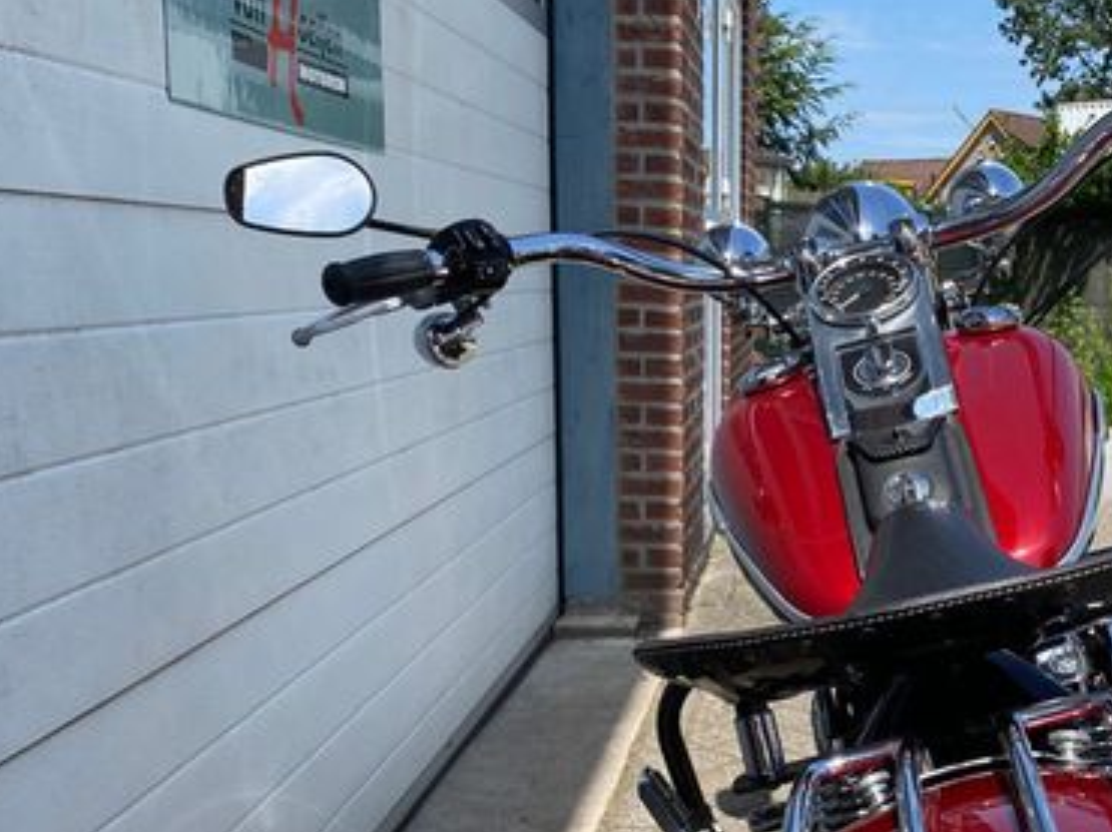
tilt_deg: -10.9
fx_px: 1445
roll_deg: -2.2
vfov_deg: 31.8
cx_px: 893
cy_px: 568
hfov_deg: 40.3
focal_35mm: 45
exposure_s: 1/2268
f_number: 1.8
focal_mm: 4.25
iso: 32
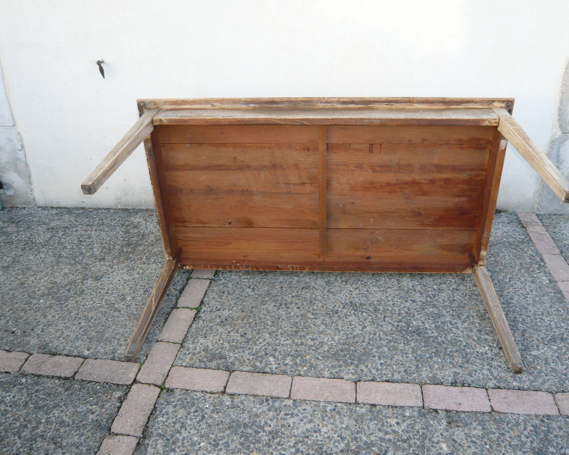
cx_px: 295
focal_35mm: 30
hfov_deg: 58.8
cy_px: 226
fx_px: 505
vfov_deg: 48.5
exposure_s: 1/100
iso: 100
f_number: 2.8
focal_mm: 4.6
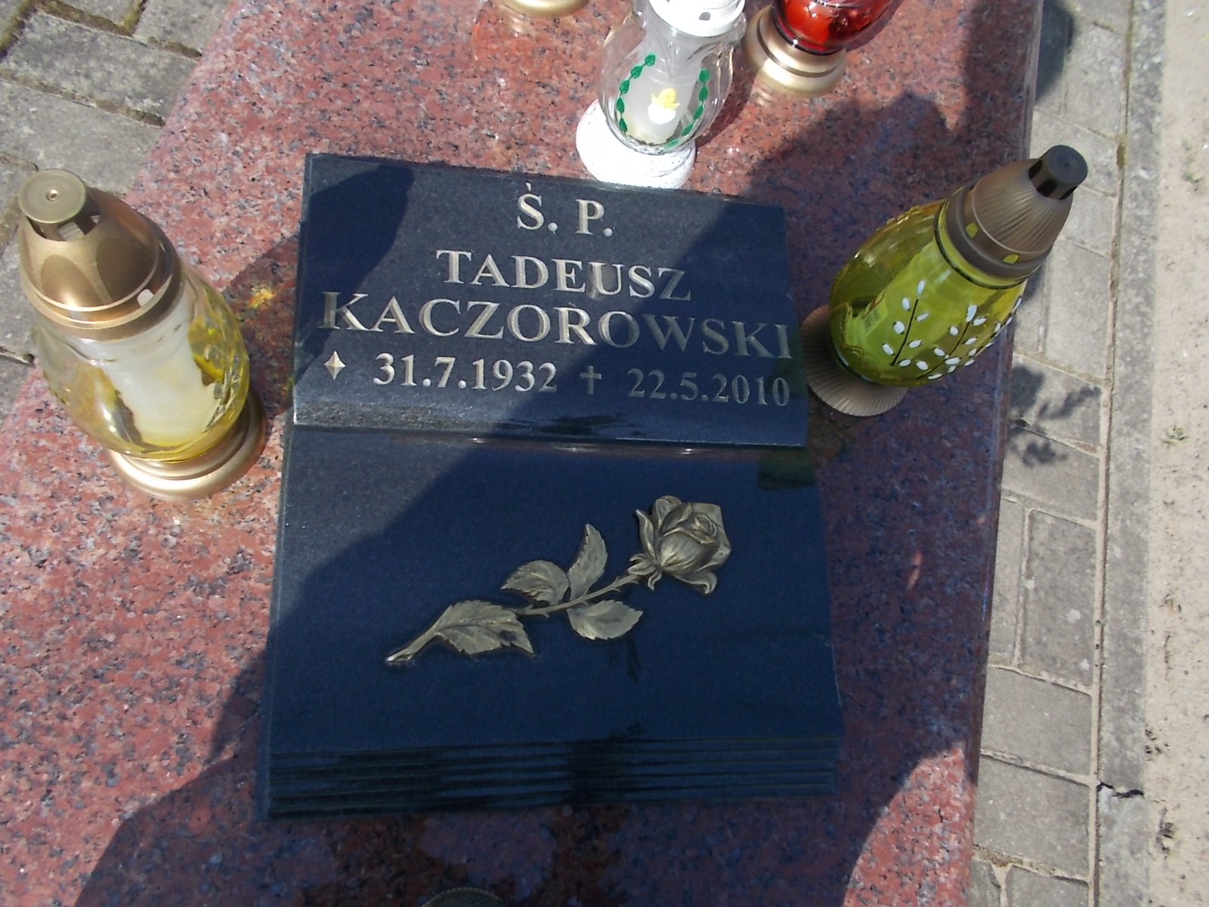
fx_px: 908
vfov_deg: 53.1
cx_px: 604
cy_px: 454
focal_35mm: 26
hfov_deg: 67.3
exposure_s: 1/125
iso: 80
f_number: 8
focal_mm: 4.6
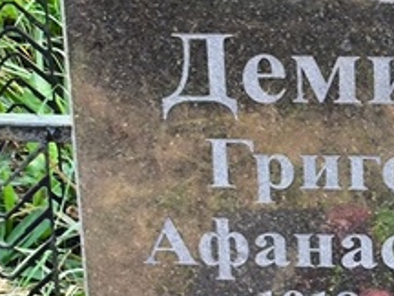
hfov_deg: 10.6
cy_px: 217
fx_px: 2106
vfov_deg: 8.0
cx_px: 351
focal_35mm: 185
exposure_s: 1/120
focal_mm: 4.71
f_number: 1.7
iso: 64
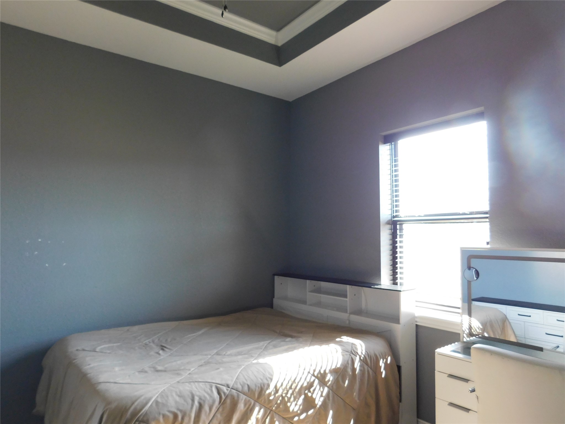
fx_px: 375
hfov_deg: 73.9
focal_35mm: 23
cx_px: 282
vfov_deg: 58.9
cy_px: 212
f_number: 3
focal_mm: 4
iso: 250
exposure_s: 1/30
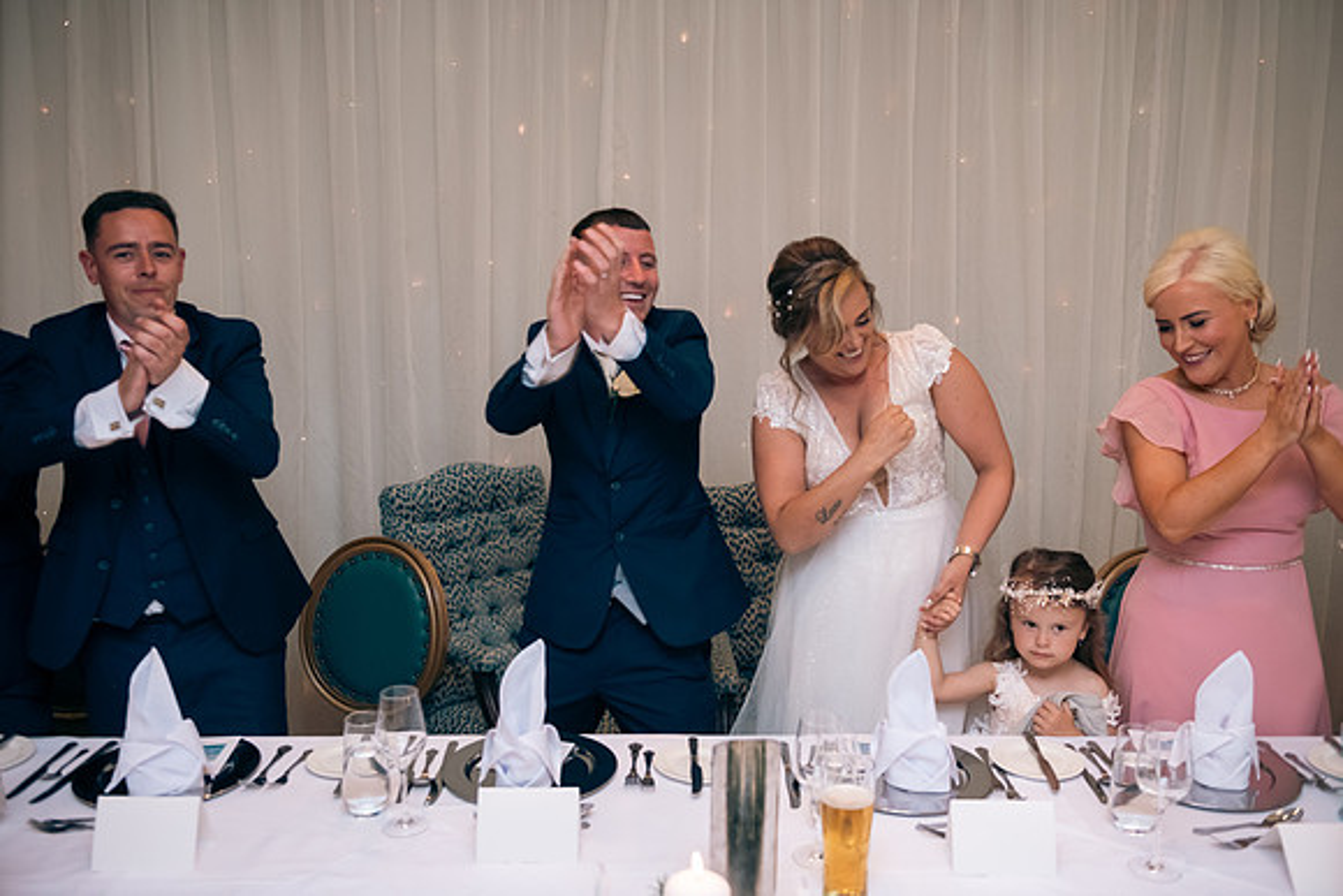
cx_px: 672
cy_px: 448
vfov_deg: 38.9
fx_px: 1269
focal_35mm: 34
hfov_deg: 55.8
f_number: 3.5
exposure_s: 1/160
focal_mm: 34
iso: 640
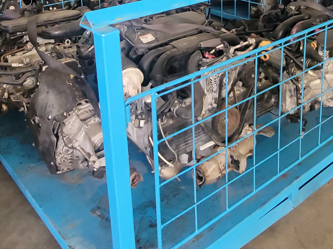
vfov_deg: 33.3
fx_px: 385
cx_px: 184
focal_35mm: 40
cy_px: 8
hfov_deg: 46.7
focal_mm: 2.2
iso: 250
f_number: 2.2
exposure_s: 1/50
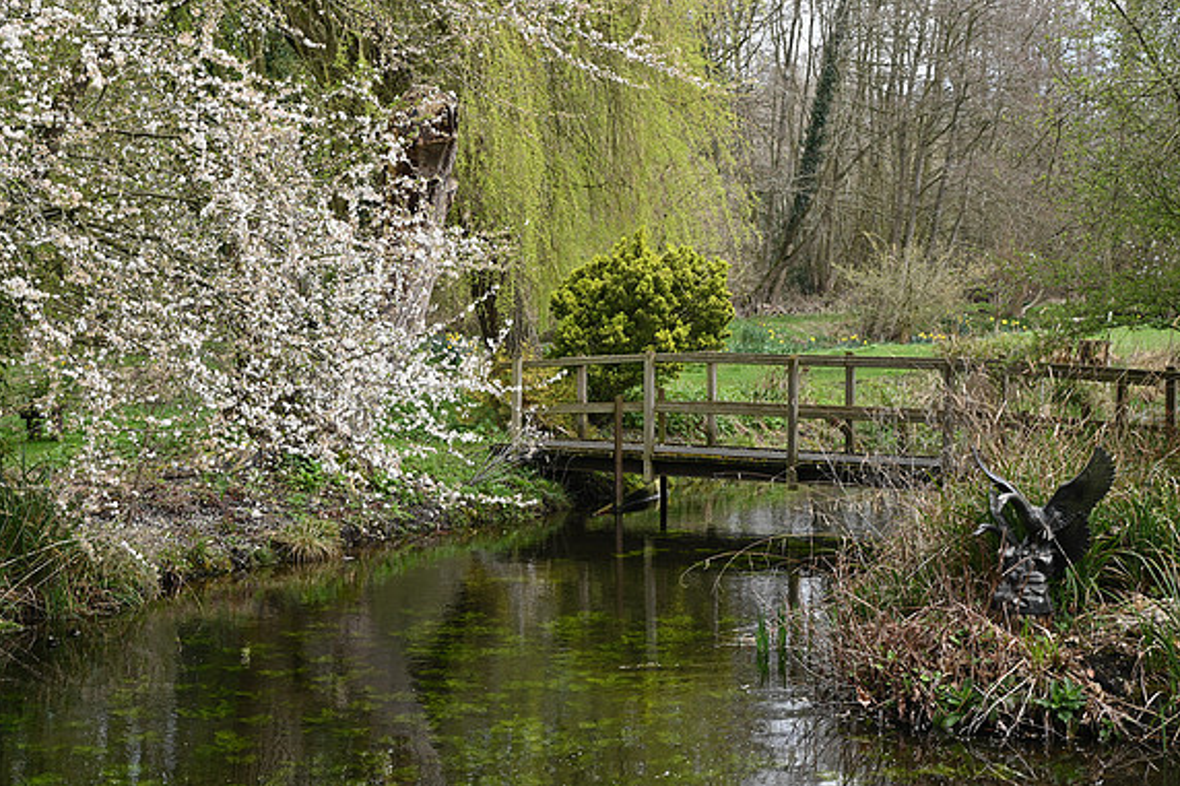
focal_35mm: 71
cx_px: 590
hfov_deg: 28.5
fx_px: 2326
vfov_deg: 19.2
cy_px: 390
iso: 200
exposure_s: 1/80
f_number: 9
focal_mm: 70
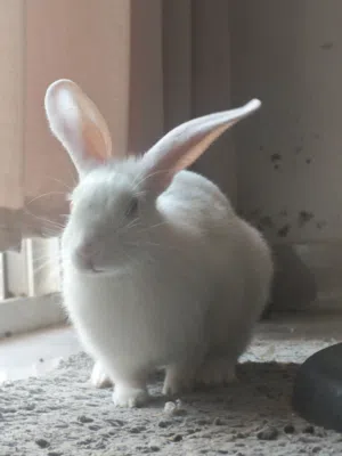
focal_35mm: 117
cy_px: 228
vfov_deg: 16.8
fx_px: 1541
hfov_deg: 12.7
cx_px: 171
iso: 1000
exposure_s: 1/57.5
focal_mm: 10.1
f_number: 2
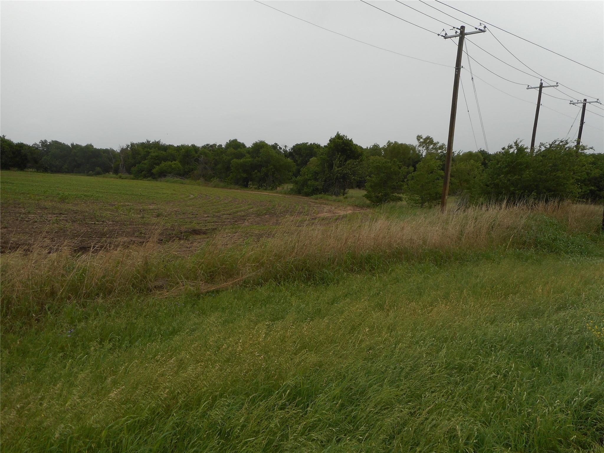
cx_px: 302
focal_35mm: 25
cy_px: 226
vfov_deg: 54.9
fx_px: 436
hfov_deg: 69.4
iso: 80
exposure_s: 1/320
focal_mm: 4.5
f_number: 3.7
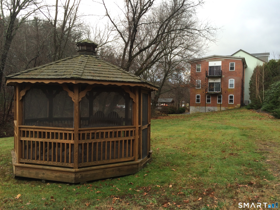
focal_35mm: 29
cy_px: 105
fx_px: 235
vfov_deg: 48.2
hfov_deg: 61.7
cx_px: 140
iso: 32
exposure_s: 1/193
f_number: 2.2
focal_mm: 4.15
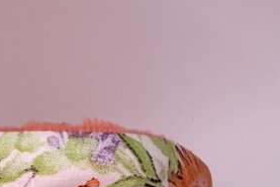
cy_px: 276
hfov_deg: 18.6
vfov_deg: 12.0
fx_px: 848
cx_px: 67
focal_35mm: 109
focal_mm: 3
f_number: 1.8
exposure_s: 1/380
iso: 25
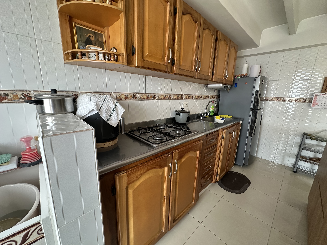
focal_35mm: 14
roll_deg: -3.3
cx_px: 164
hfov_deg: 102.1
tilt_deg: -10.3
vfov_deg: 85.7
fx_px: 132
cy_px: 122
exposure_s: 1/99
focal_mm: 2.22
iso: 160
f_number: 2.2
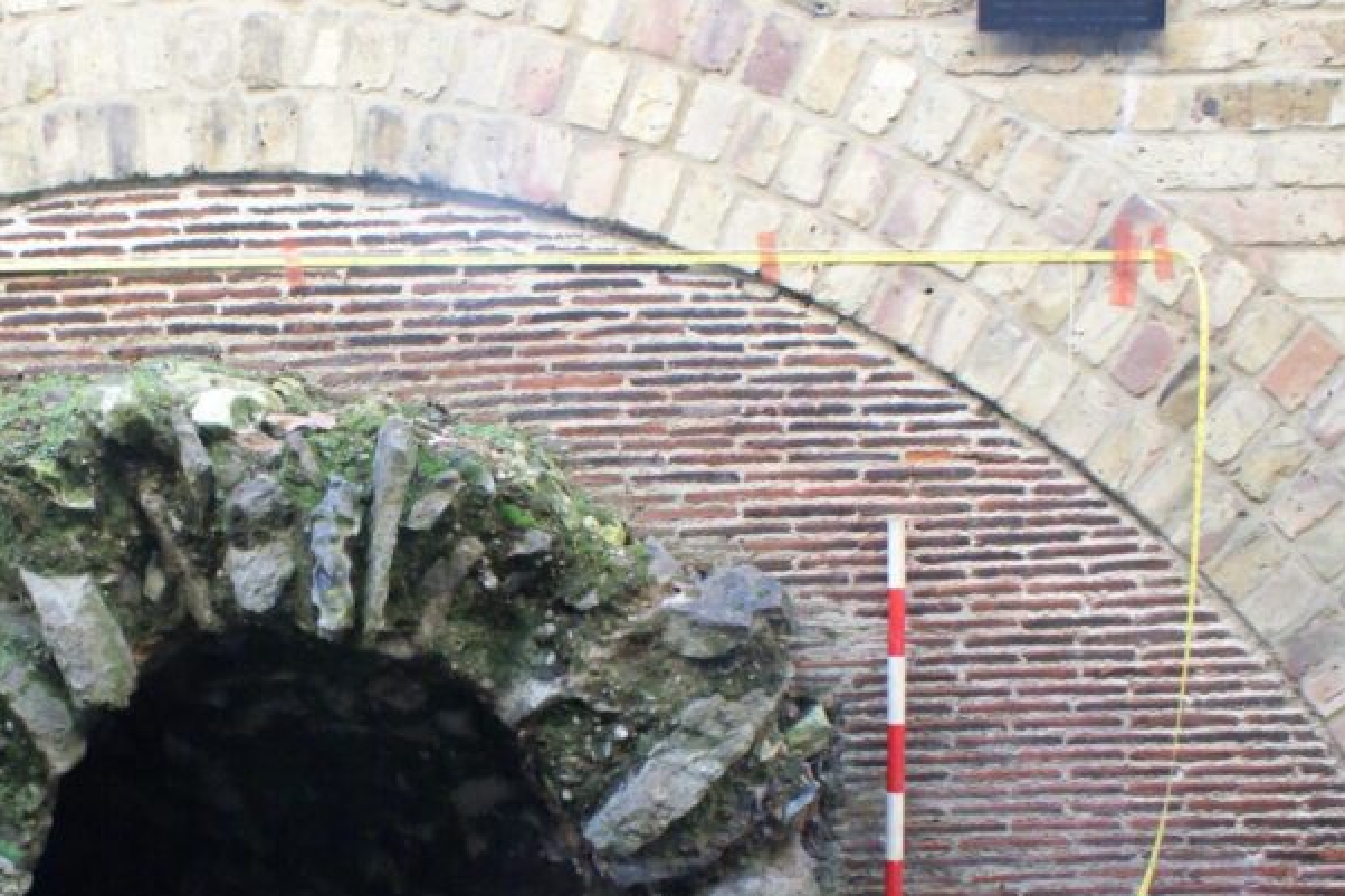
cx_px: 315
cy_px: 604
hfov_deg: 41.3
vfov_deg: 29.0
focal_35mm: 46
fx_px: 1718
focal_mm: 18
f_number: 7.1
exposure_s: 1/60
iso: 1600
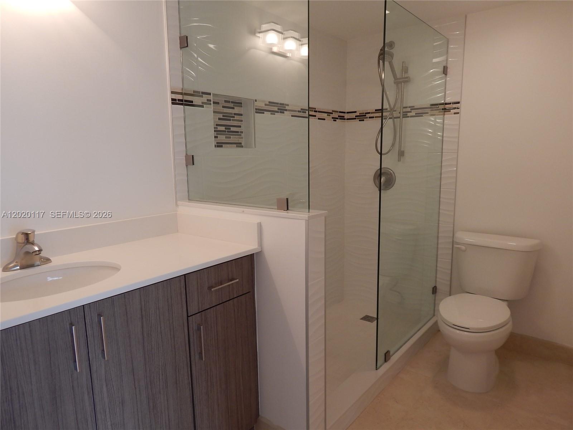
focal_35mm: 23
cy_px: 215
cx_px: 286
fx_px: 381
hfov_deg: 73.9
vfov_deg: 58.9
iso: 125
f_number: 3
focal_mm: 4
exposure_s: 1/30
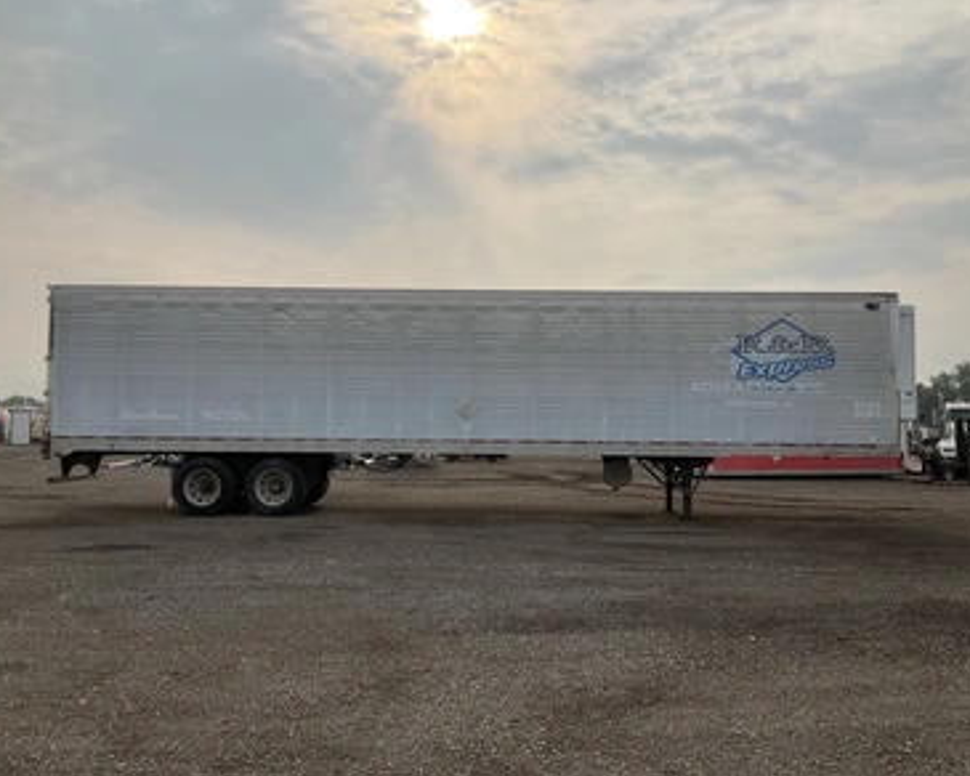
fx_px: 890
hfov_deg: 57.2
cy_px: 391
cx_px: 497
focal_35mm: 31
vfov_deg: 47.1
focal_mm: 3
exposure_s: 1/2959
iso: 25
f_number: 1.8
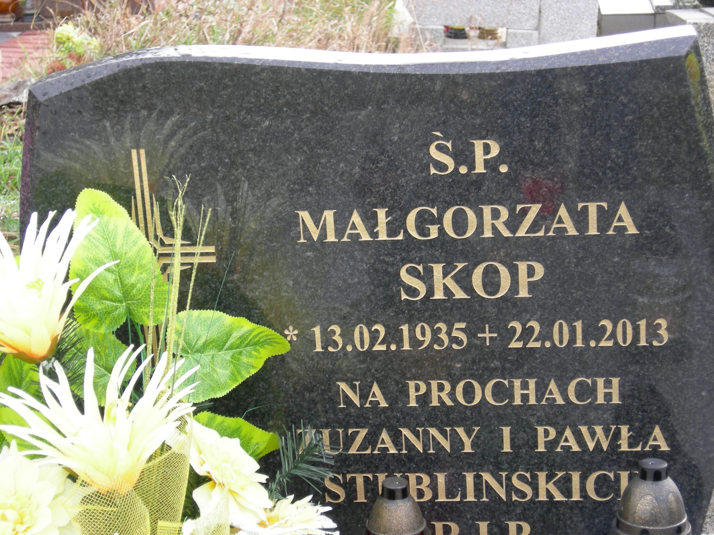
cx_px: 357
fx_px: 1753
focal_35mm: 85
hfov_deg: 23.0
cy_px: 268
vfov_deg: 17.4
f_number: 4.1
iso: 64
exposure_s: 1/41.8
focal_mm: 17.7
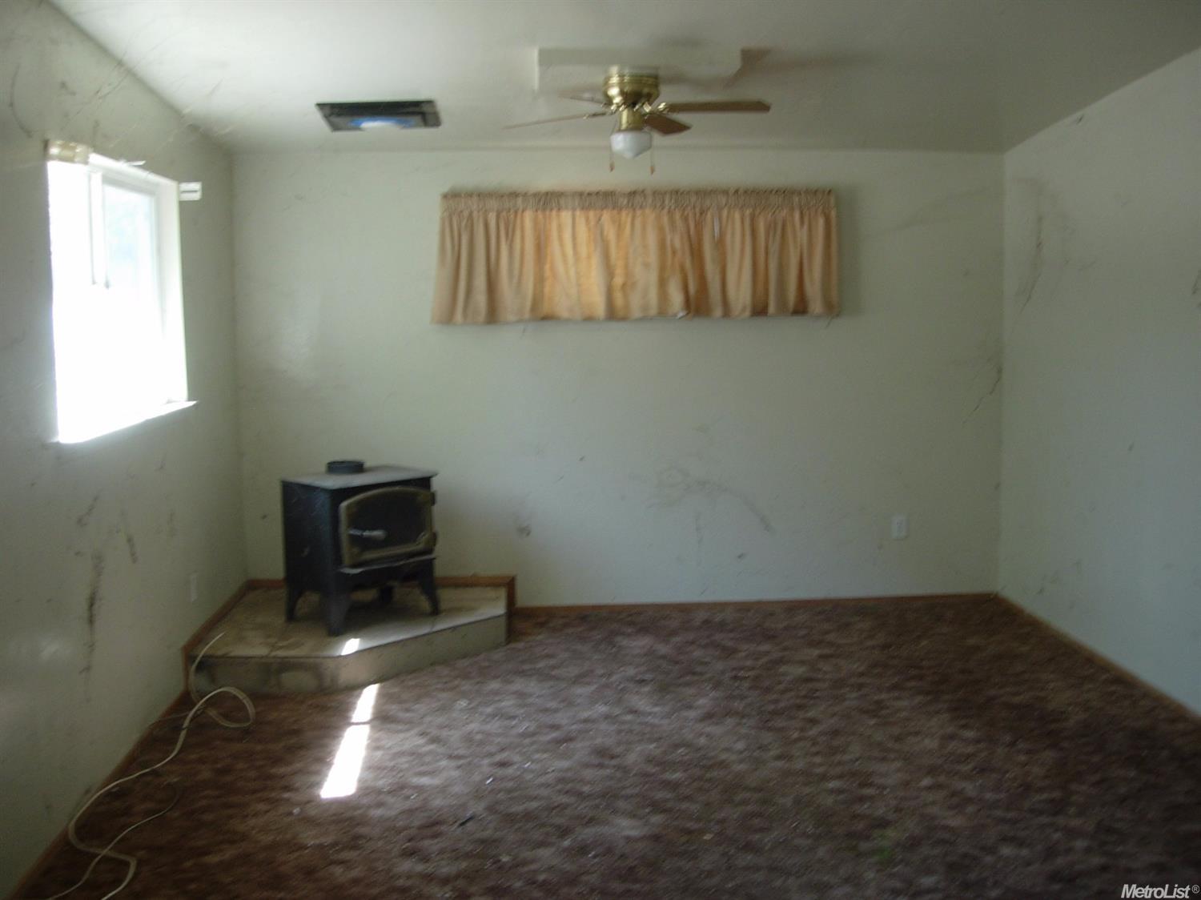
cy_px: 450
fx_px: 1318
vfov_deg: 37.7
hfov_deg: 49.0
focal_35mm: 38
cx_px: 600
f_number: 2.8
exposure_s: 1/28.5
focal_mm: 7.8
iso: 79
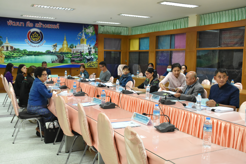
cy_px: 82
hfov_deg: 53.1
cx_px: 123
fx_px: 246
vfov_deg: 36.9
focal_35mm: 36
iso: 3200
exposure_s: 1/125
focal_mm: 24
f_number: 5.6
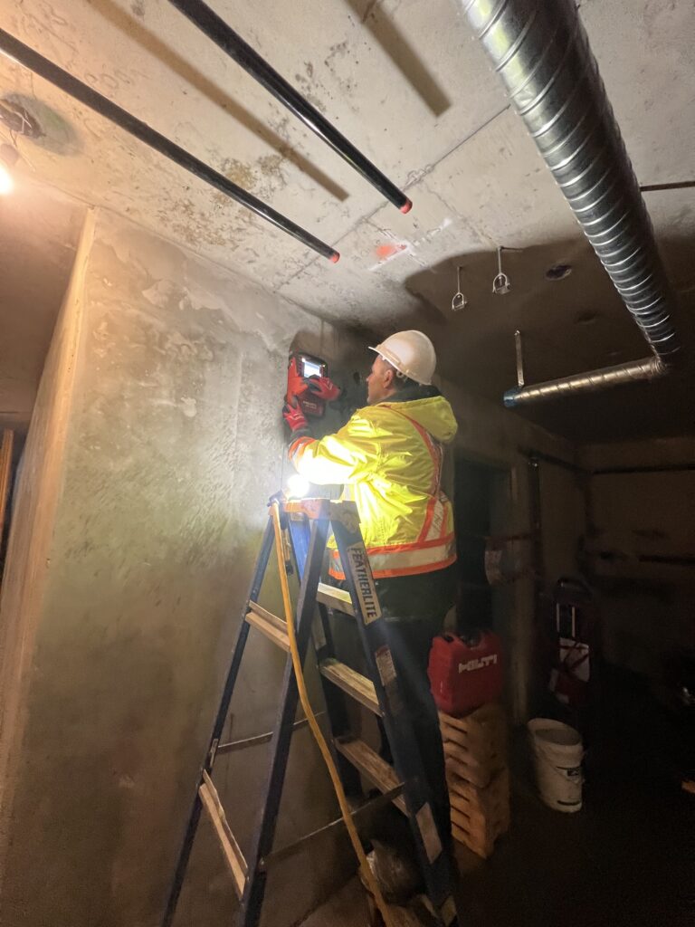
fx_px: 348
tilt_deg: +5.8
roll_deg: -2.7
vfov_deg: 106.2
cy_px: 464
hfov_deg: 89.9
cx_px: 348
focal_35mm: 13
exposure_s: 1/60
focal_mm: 1.57
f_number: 1.8
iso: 500
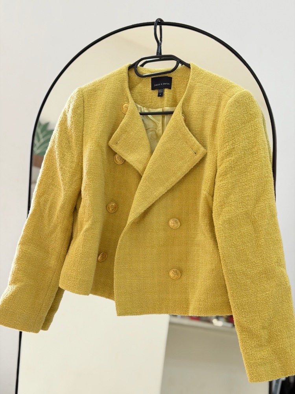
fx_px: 545
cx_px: 148
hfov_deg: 30.3
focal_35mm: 48
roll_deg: +0.9
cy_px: 197
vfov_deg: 39.7
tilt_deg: -6.1
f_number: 1.78
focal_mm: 6.76
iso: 80
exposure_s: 1/50
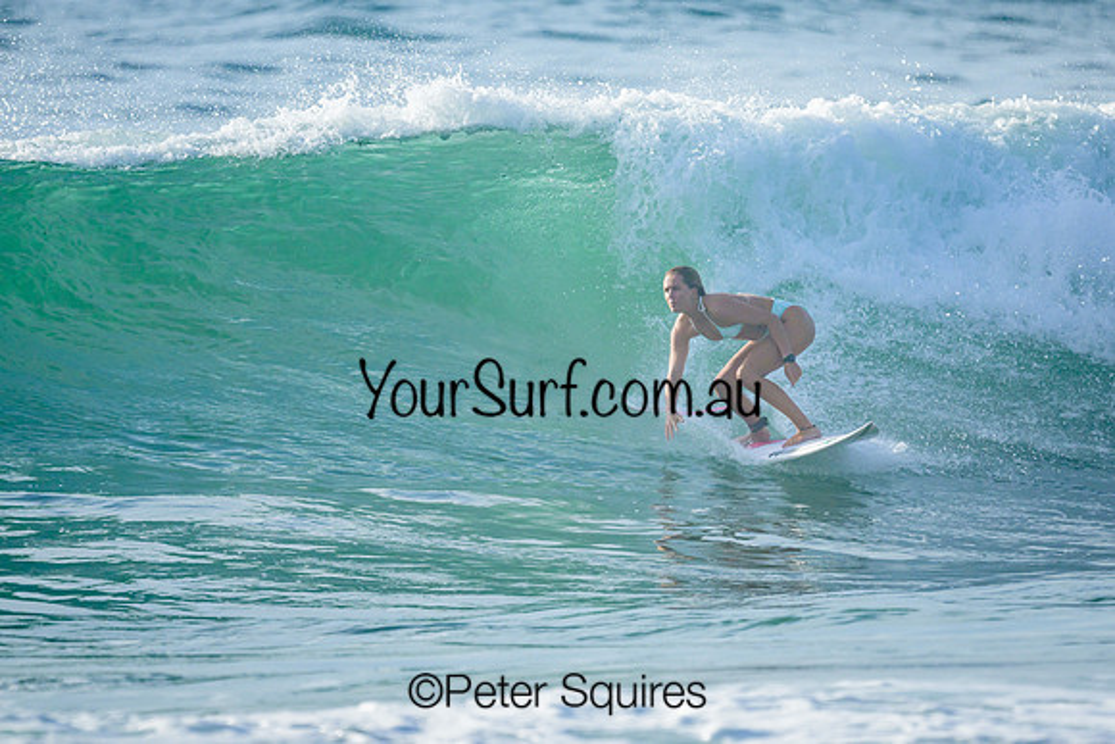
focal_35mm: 1099
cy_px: 323
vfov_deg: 1.3
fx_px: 34058
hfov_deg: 1.9
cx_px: 612
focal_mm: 800
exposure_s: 1/2500
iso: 280
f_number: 6.3
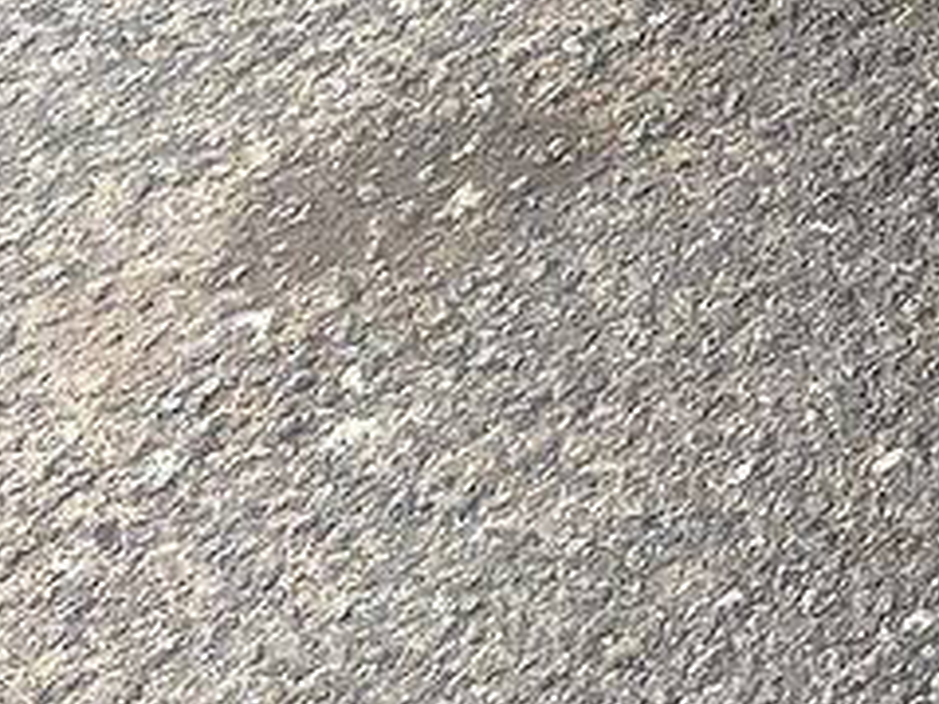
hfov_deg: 8.9
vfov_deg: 7.5
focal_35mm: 174
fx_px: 4718
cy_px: -1357
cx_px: 2994
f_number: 1.8
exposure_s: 1/351
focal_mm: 4.25
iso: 32
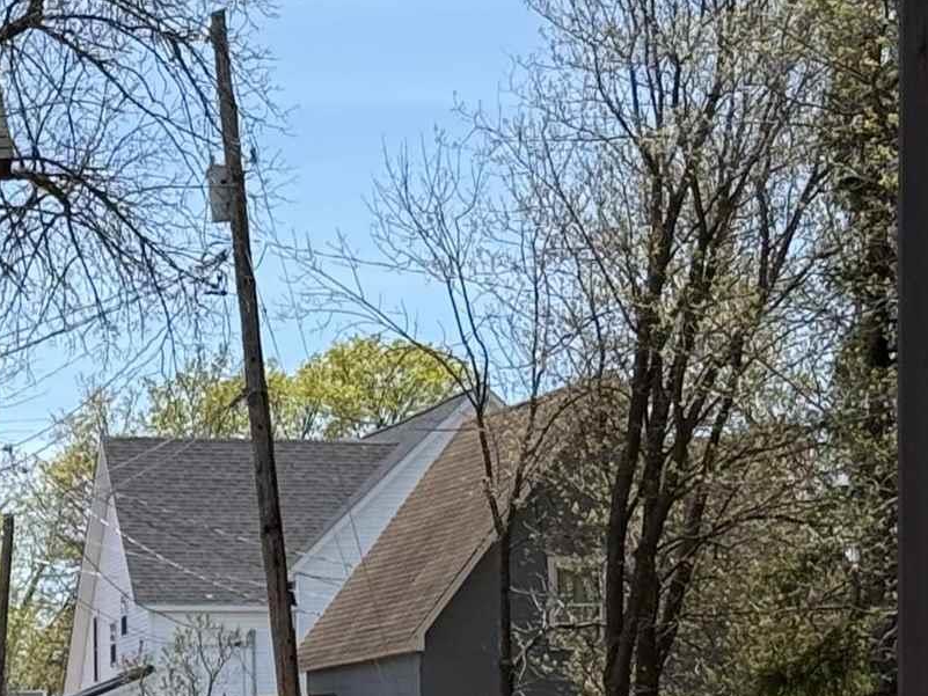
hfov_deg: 10.2
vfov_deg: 8.1
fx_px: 4933
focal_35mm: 184
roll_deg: +0.4
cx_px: -659
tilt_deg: +4.9
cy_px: 479
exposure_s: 1/4098
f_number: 1.78
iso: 64
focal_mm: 6.76
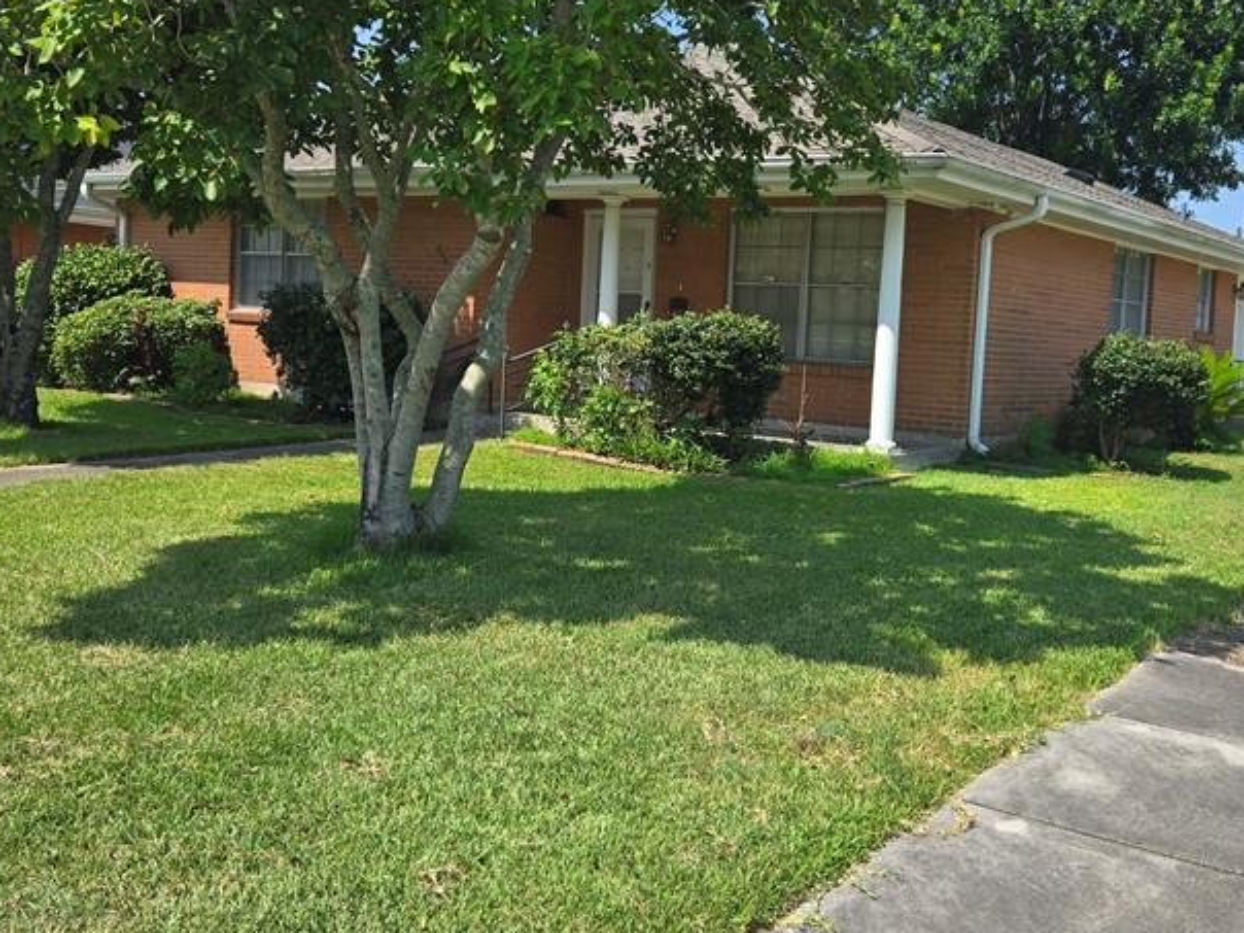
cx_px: 735
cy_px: 406
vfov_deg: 36.8
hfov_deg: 47.6
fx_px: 1402
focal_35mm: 39
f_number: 1.8
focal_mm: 5.4
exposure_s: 1/1601
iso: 25
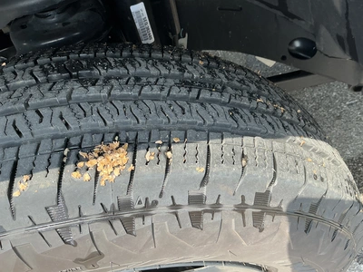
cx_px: 182
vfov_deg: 49.7
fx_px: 294
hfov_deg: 63.4
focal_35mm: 28
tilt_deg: -53.9
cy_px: 136
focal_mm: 3
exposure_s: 1/236
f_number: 1.8
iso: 25
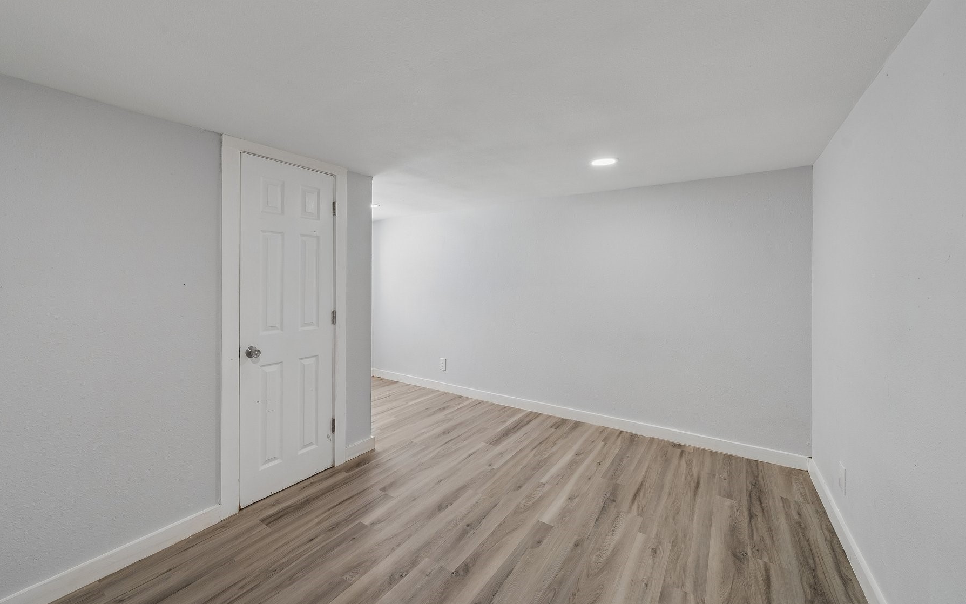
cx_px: 456
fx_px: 369
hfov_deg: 105.2
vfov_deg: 78.5
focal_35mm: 14
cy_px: 276
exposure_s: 1/13
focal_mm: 12
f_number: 8
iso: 640
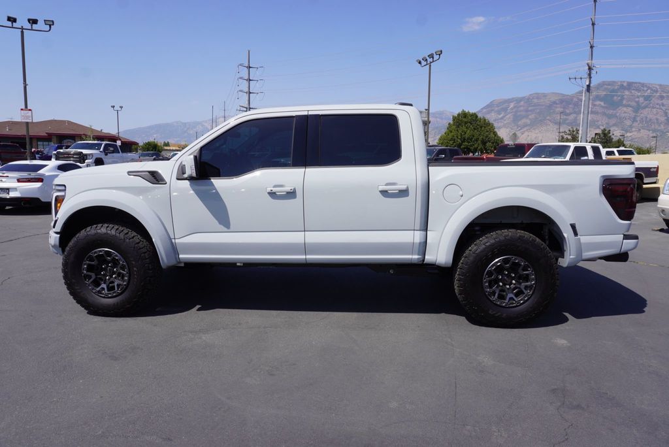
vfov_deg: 53.2
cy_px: 224
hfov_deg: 73.7
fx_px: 446
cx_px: 334
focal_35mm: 24
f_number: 10
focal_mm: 16
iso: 100
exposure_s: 1/200
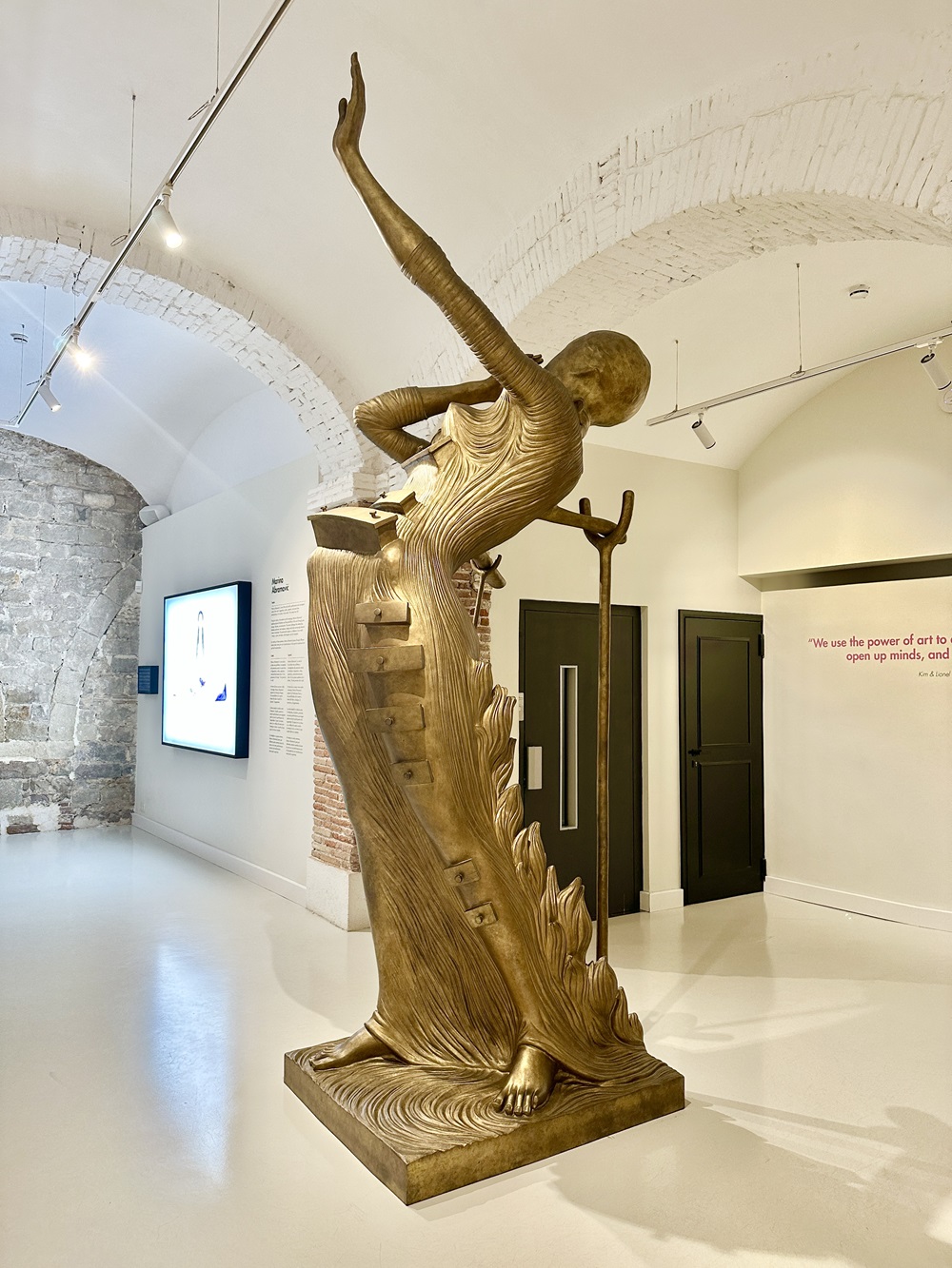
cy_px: 634
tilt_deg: +2.2
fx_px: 880
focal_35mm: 24
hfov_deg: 56.8
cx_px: 476
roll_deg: -0.5
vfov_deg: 71.6
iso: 200
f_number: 1.78
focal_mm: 6.86
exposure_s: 1/100
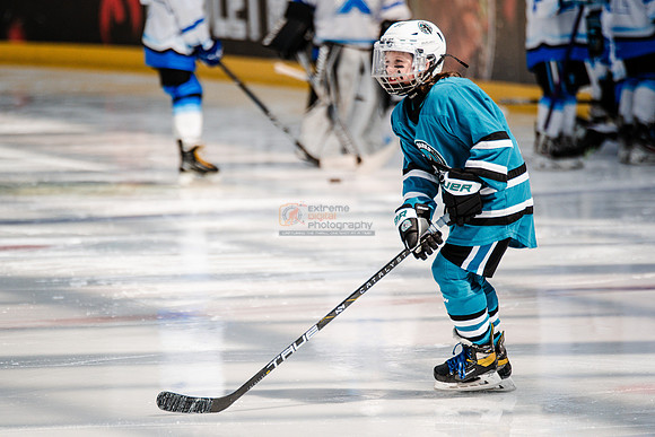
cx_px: 278
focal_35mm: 417
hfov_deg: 4.9
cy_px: 278
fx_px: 7582
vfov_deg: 3.3
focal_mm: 300
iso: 640
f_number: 3.2
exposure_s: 1/2000
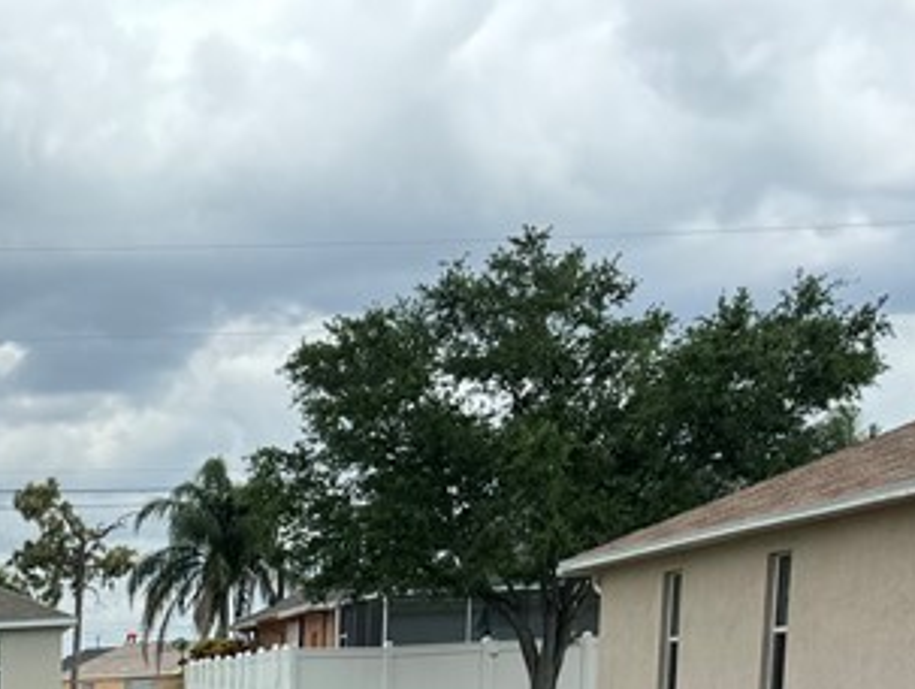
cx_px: -420
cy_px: 1109
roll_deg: +2.4
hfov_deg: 20.8
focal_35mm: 81
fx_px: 2144
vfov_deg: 16.3
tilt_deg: -10.1
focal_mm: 6.86
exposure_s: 1/4608
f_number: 1.78
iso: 80
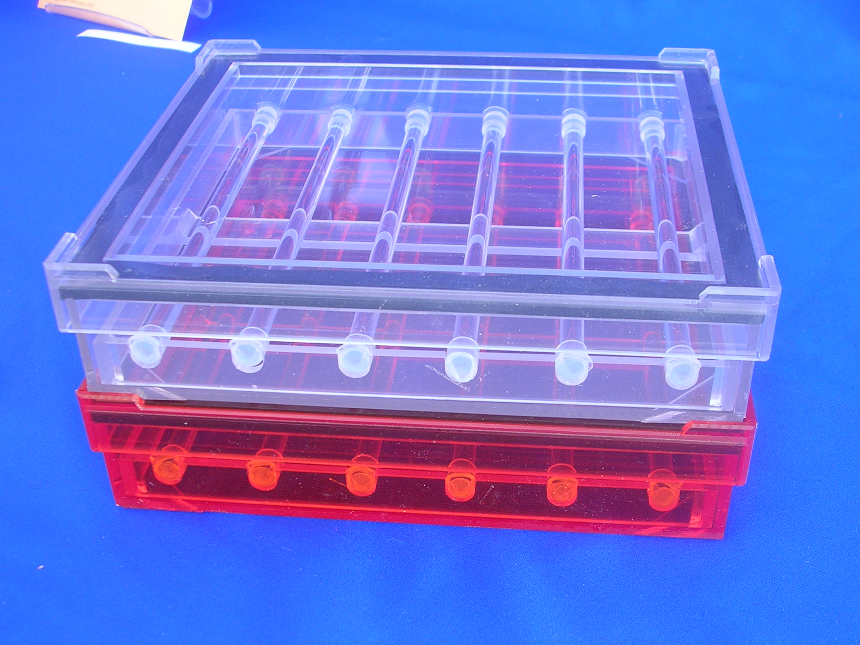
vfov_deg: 31.5
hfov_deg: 41.2
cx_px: 430
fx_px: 1143
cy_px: 322
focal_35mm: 46
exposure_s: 1/12.5
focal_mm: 7.1
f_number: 3
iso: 50
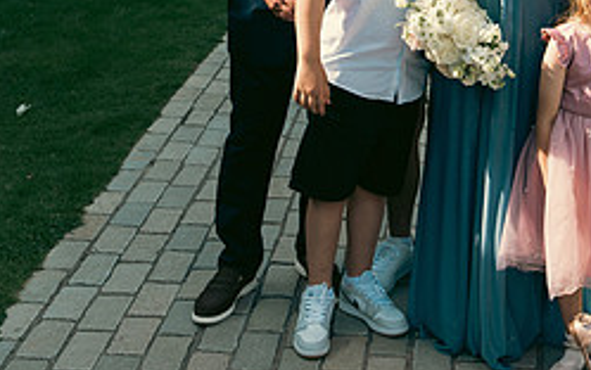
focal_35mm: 76
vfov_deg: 16.6
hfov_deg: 26.5
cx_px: 496
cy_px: -58
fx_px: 1225
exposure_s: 1/250
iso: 125
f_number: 5
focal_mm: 32
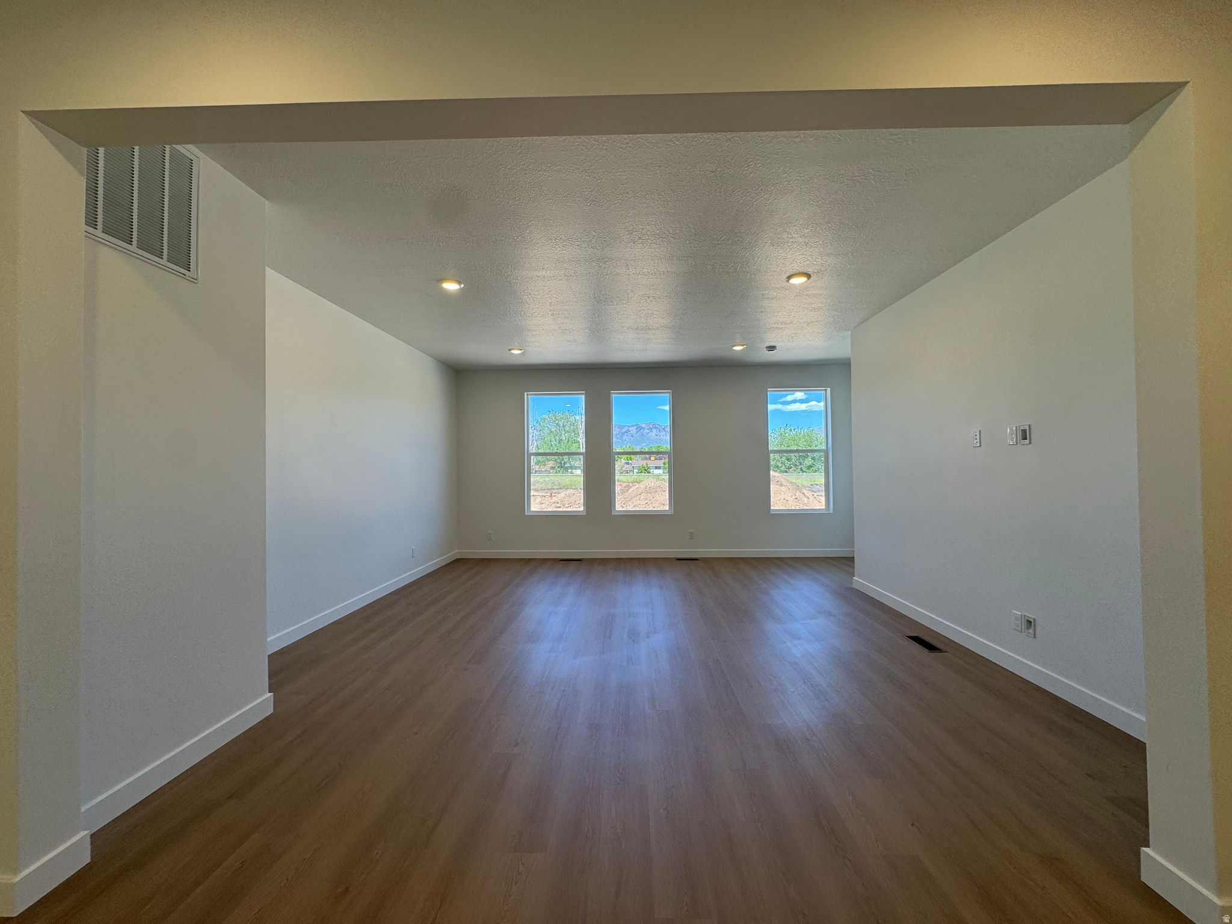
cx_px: 616
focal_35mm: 14
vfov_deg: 85.7
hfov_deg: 102.1
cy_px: 462
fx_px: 498
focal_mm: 2.22
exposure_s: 1/153
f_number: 2.2
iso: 40
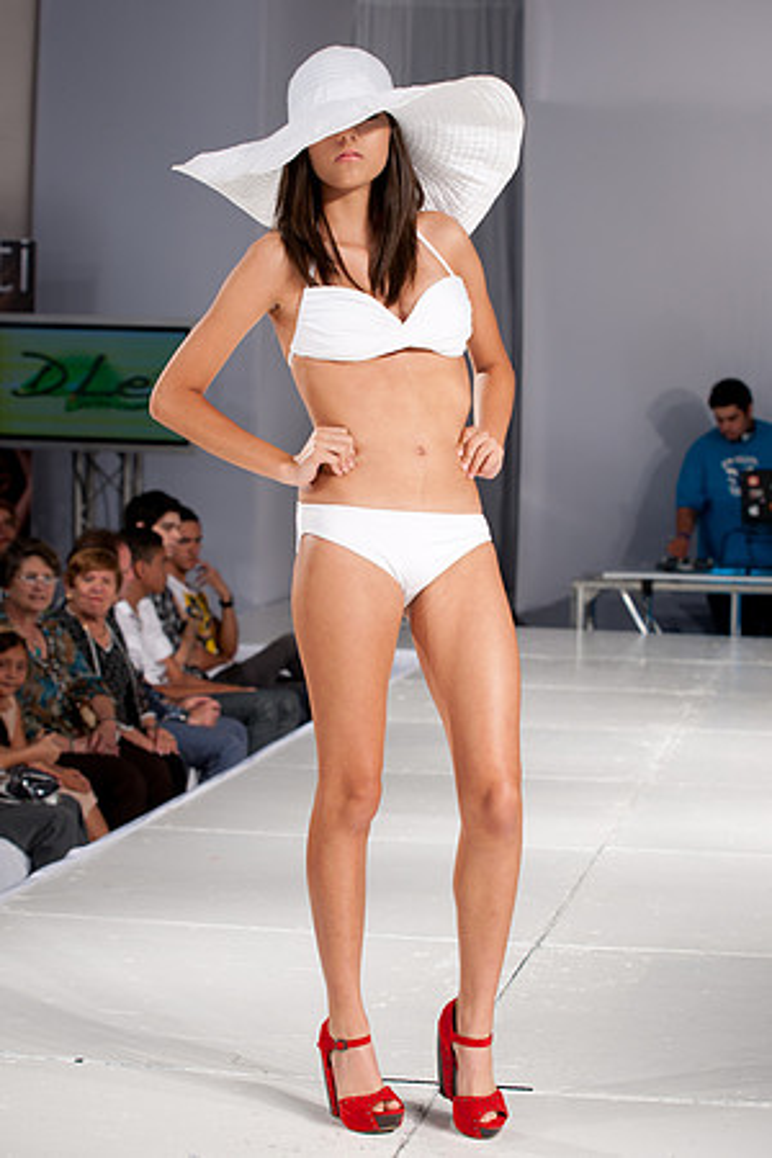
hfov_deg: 19.5
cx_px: 386
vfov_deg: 28.8
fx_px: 2251
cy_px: 579
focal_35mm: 70
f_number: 5
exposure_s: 1/125
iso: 200
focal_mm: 70
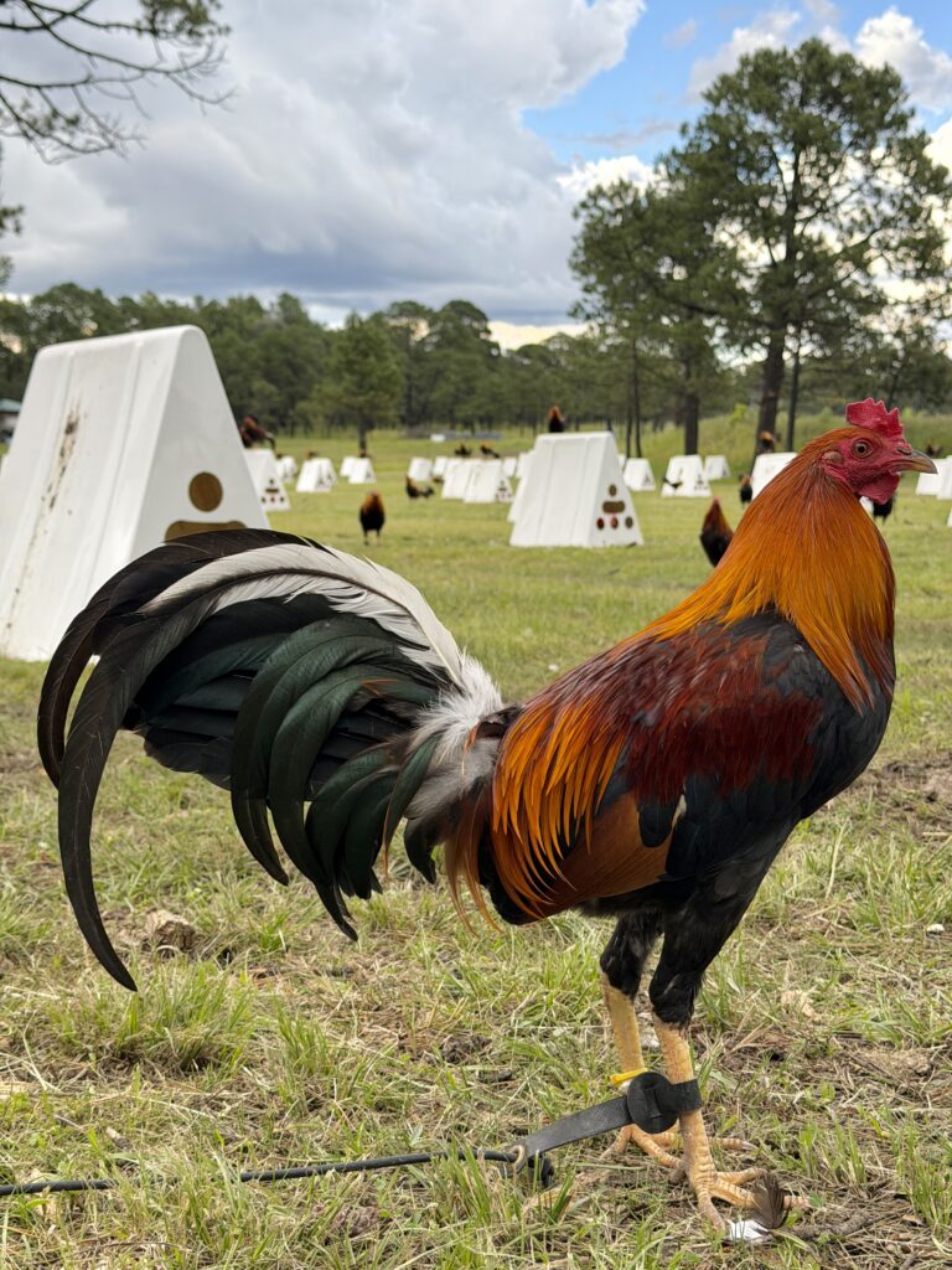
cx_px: 476
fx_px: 1760
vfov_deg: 39.7
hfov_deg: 30.3
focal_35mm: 48
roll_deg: -1.6
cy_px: 635
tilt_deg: -6.9
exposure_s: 1/652
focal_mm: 6.76
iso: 64
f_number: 1.78
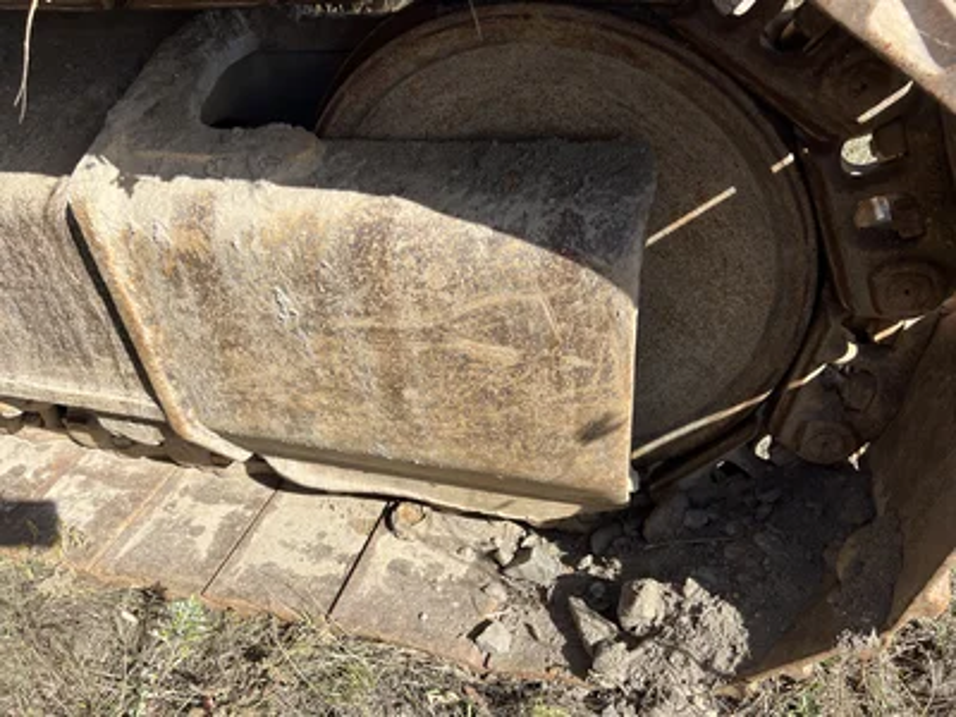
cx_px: 478
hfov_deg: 67.3
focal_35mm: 26
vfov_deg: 53.1
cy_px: 358
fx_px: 718
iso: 50
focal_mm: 5.7
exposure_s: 1/2045
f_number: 1.5
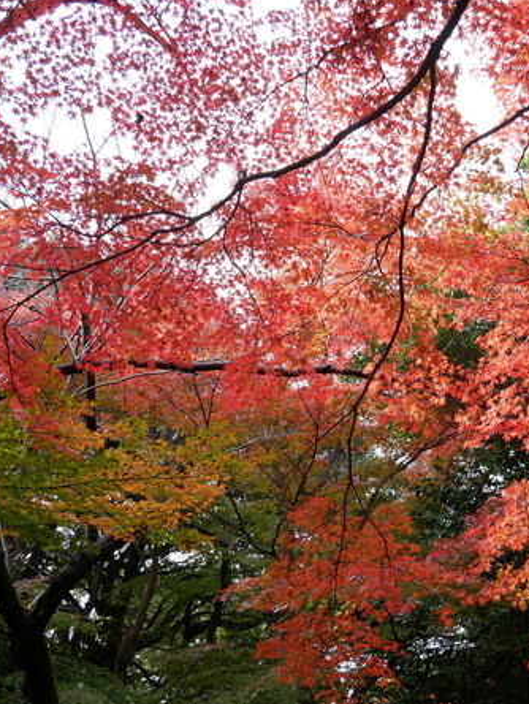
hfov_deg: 26.6
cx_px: 407
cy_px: 350
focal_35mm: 54
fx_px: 1100
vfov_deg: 35.5
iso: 200
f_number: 5
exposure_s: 1/160
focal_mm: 20
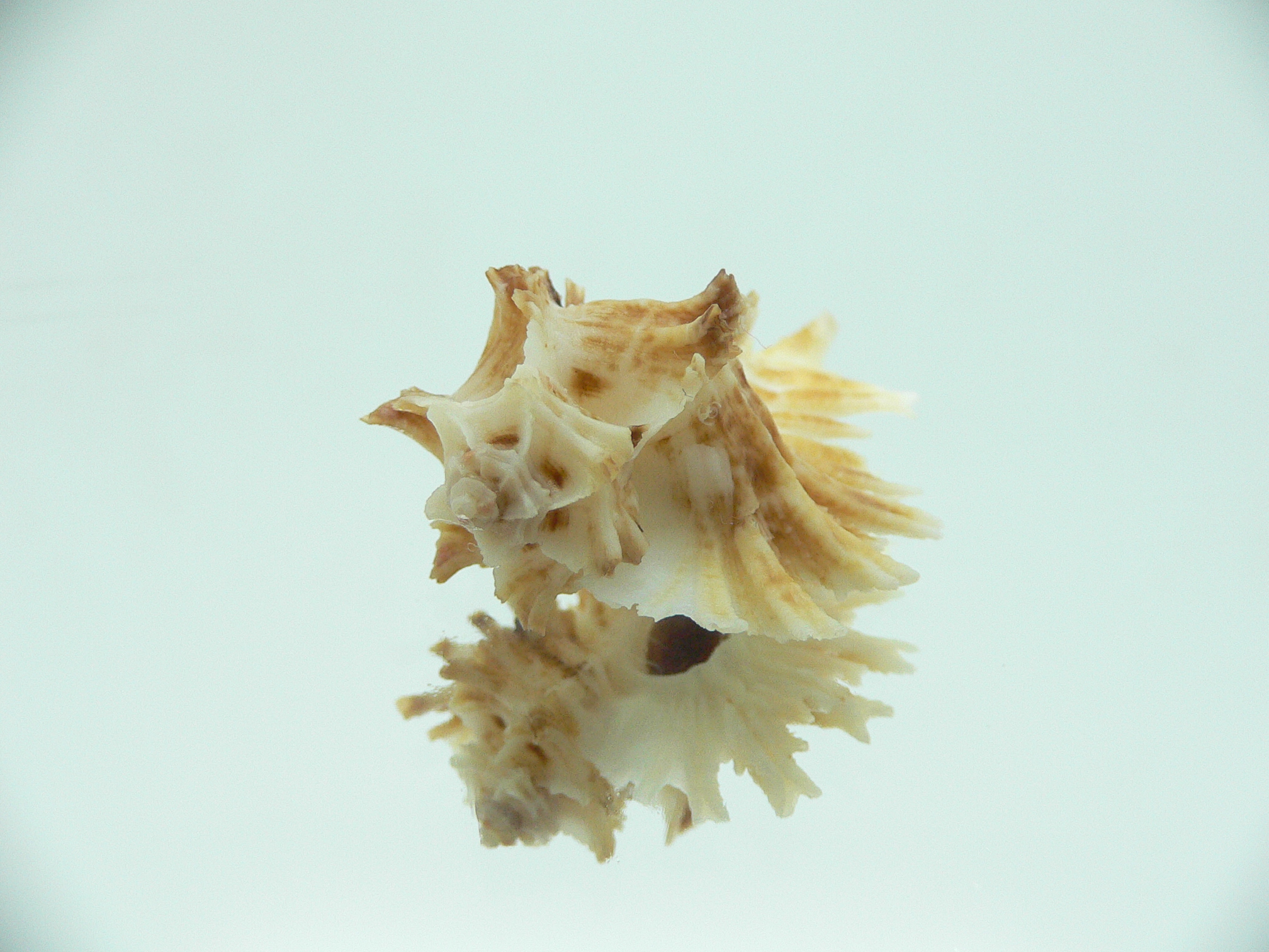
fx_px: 1283
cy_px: 476
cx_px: 634
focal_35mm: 35
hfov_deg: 52.6
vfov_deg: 40.7
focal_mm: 4.6
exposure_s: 1/60
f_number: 2.8
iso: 200
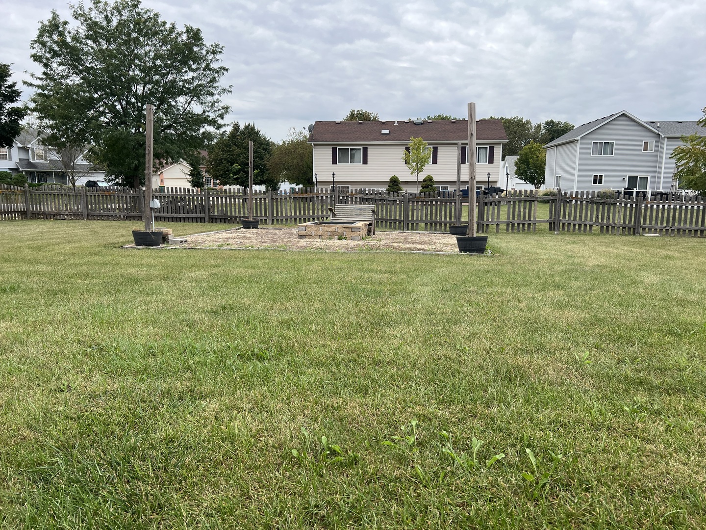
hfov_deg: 67.3
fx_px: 530
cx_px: 353
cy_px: 265
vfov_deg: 53.1
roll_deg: -0.1
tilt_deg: -9.2
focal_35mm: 26
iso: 50
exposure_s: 1/2008
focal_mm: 5.7
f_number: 1.5
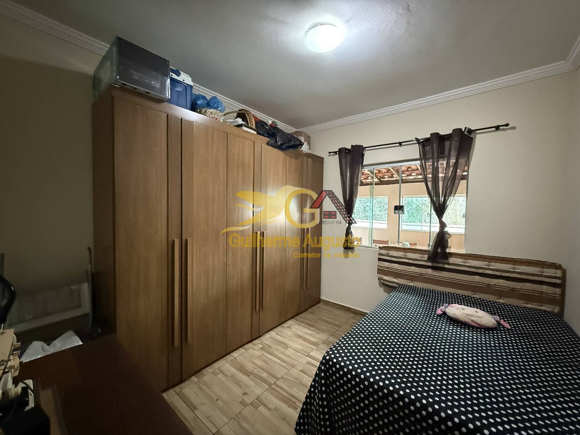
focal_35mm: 14
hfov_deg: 102.1
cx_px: 290
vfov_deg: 85.7
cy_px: 218
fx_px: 235
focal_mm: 2.22
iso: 1250
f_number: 2.2
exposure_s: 1/40
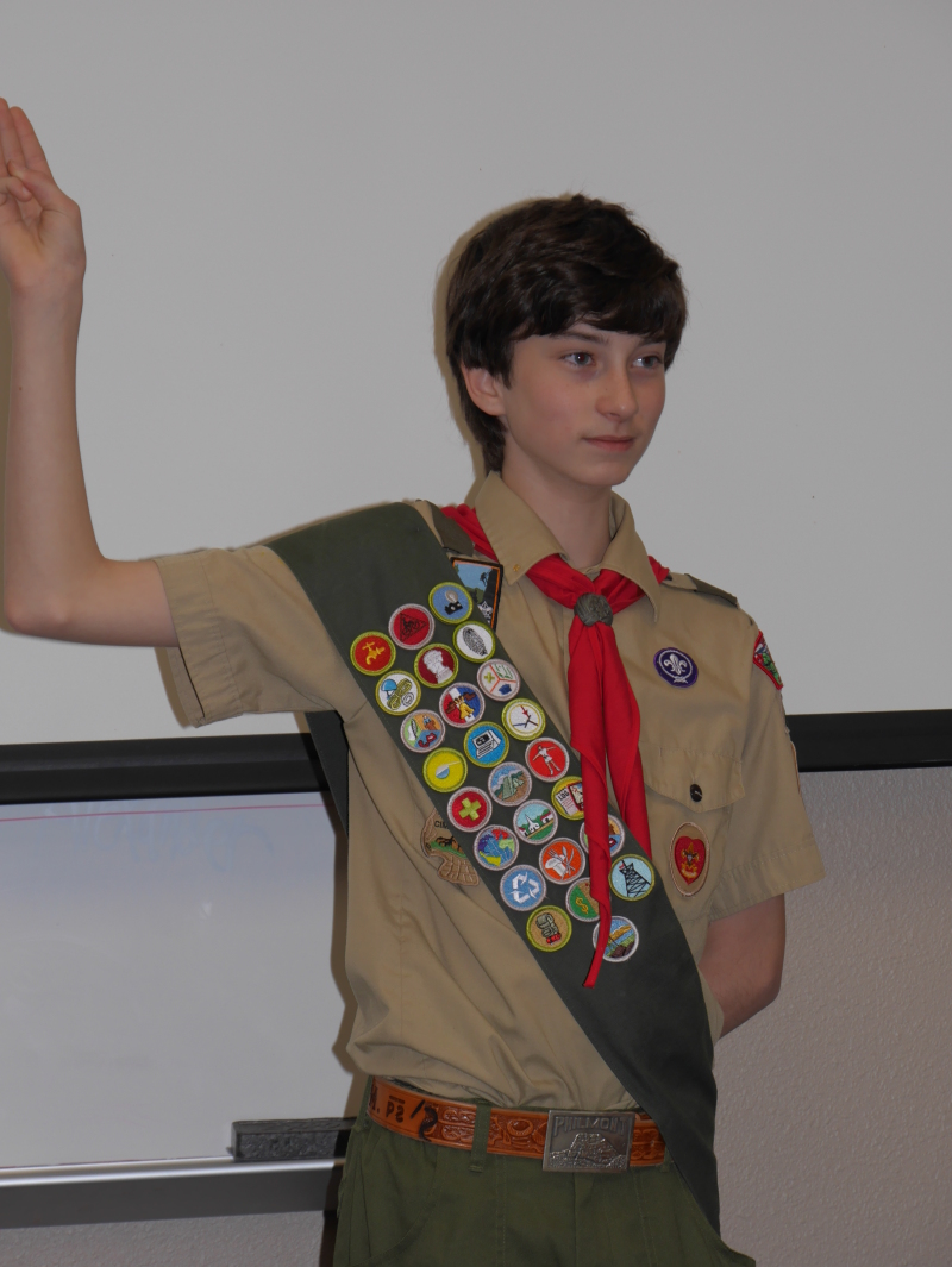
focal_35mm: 130
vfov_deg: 15.2
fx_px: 4762
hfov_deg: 11.4
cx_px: 476
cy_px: 634
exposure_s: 1/60
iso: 200
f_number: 5.3
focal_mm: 65
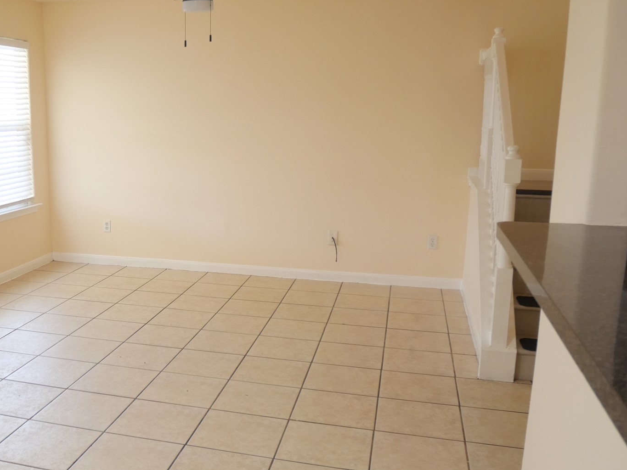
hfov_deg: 49.5
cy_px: 256
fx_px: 652
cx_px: 165
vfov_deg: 39.6
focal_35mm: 36
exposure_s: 1/60
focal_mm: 12
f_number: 3.5
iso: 800
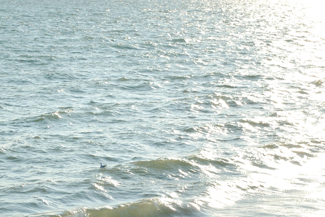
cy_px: 161
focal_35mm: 132
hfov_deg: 15.5
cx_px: 93
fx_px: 1192
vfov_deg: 10.4
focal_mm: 55
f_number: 5.6
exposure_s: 1/640
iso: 200
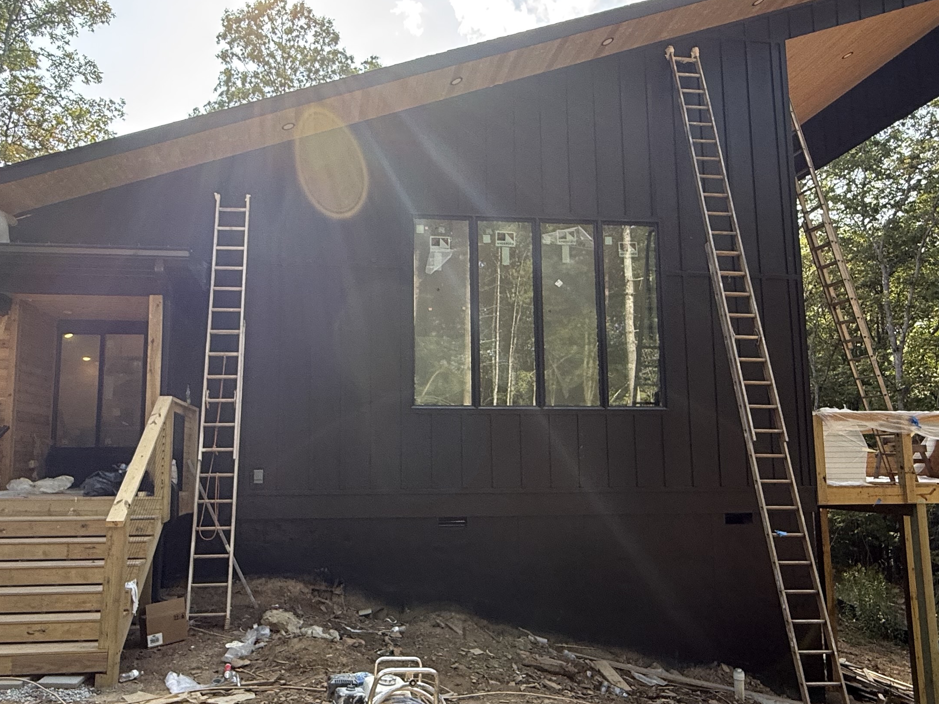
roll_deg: -0.4
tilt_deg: +7.3
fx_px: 705
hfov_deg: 67.0
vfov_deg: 53.0
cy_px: 379
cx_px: 410
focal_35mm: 26
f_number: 2.2
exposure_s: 1/252
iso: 64
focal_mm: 2.22
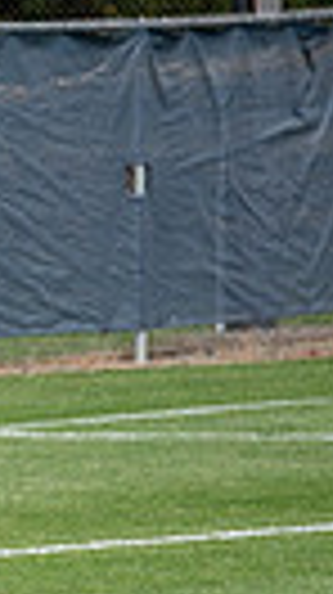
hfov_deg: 1.3
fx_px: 14620
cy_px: 331
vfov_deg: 2.3
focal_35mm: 929
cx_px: -882
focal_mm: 200
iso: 320
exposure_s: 1/1250
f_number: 4.5
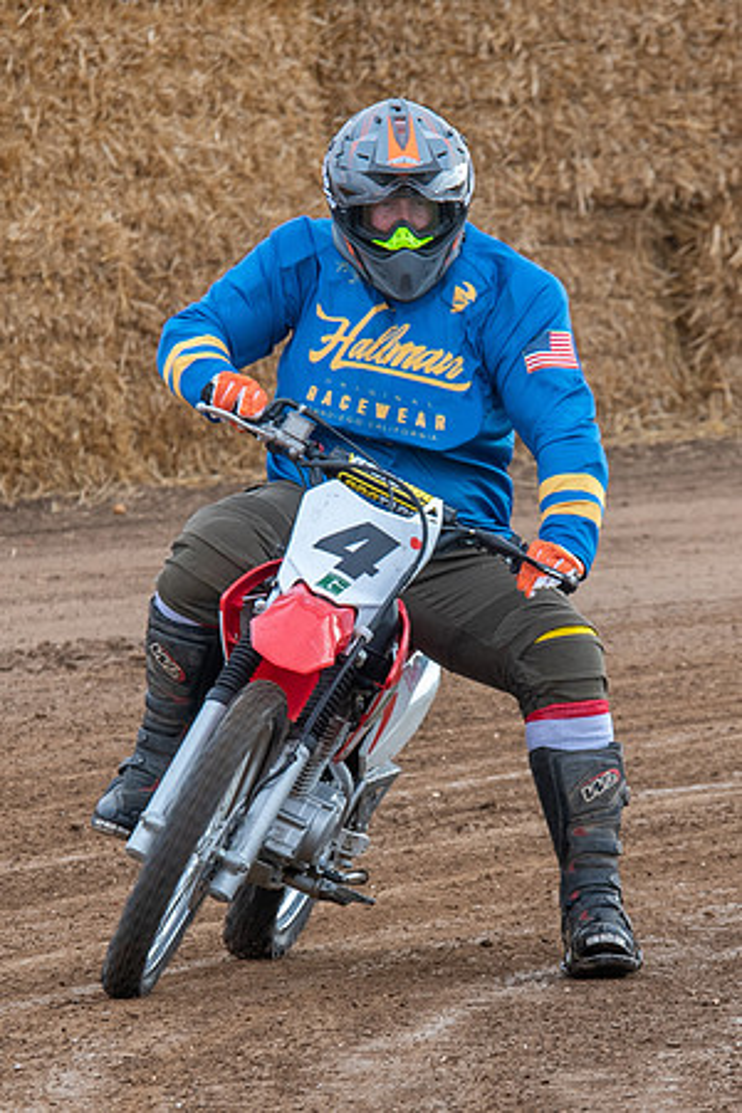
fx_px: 15521
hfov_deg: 2.7
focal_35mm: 502
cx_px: 456
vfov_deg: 4.1
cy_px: 713
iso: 450
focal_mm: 200
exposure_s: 1/250
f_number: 8
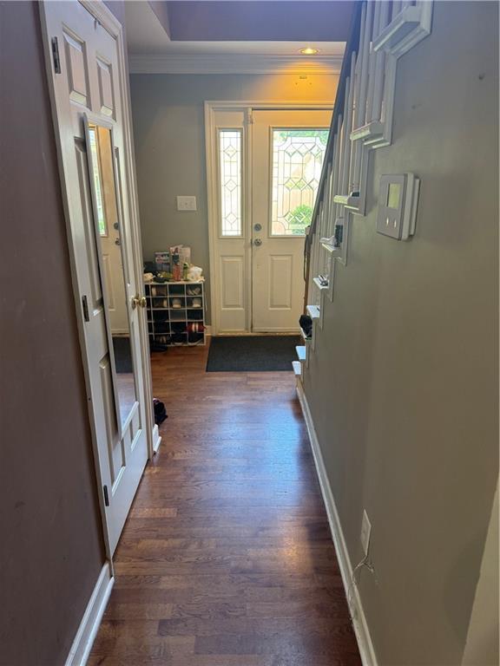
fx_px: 462
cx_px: 250
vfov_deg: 71.6
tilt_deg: -19.0
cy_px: 333
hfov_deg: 56.8
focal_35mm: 24
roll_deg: +0.7
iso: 250
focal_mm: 6.76
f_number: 1.78
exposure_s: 1/60
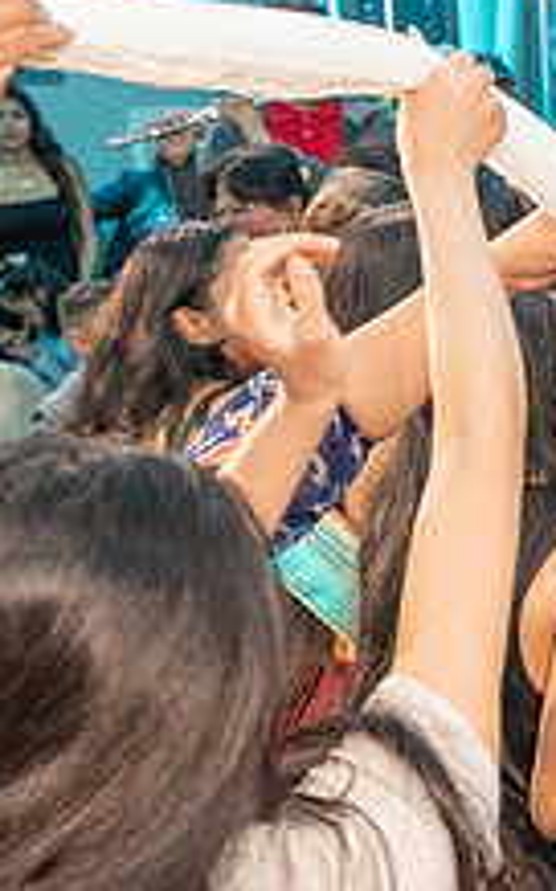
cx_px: 916
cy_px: 378
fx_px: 1578
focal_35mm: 65
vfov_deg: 31.5
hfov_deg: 17.3
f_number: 3.5
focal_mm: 24
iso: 1000
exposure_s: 1/200
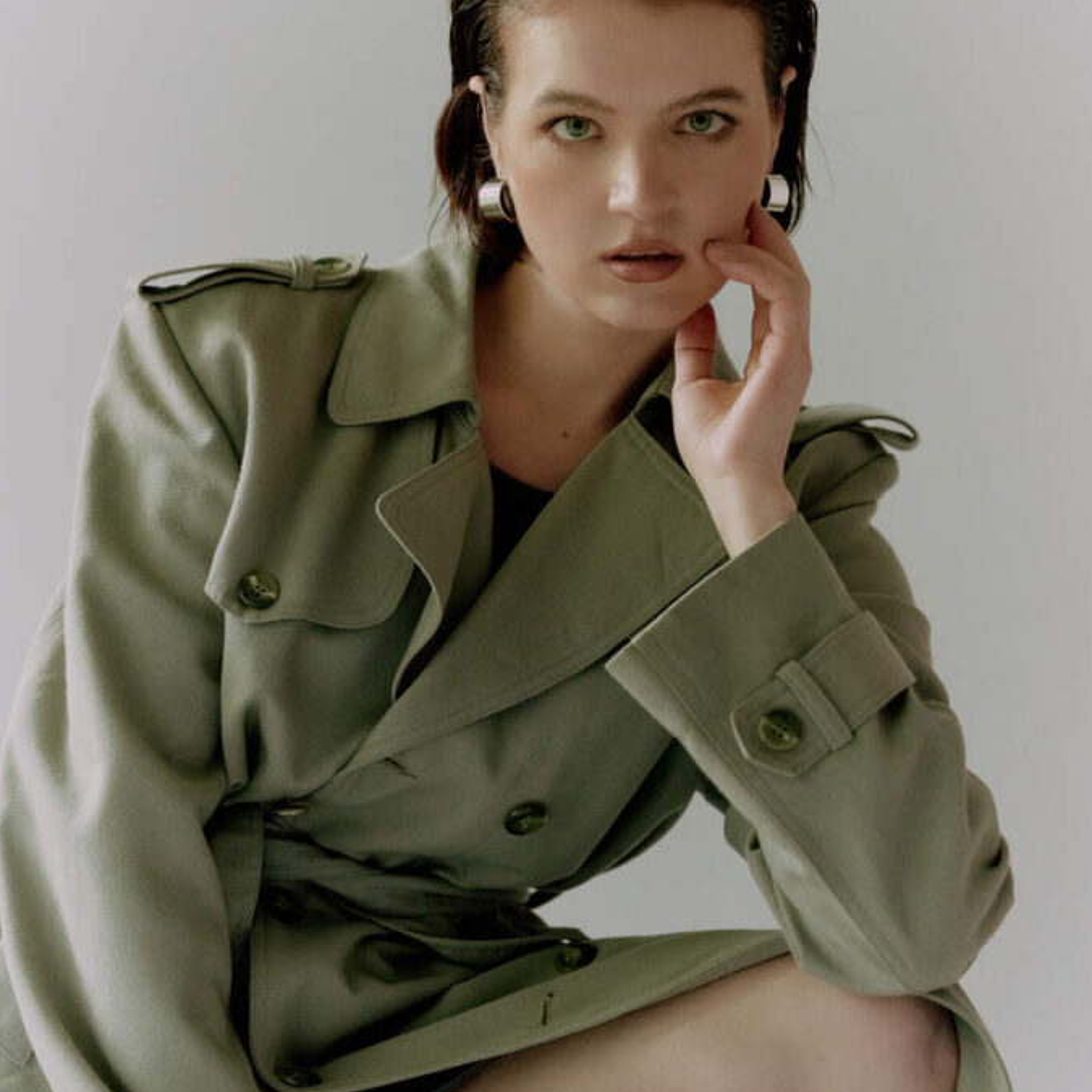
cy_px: 557
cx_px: 549
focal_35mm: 81
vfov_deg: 21.3
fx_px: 2897
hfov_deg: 21.3
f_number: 2.8
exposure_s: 1/125
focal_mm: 62.9
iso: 2500
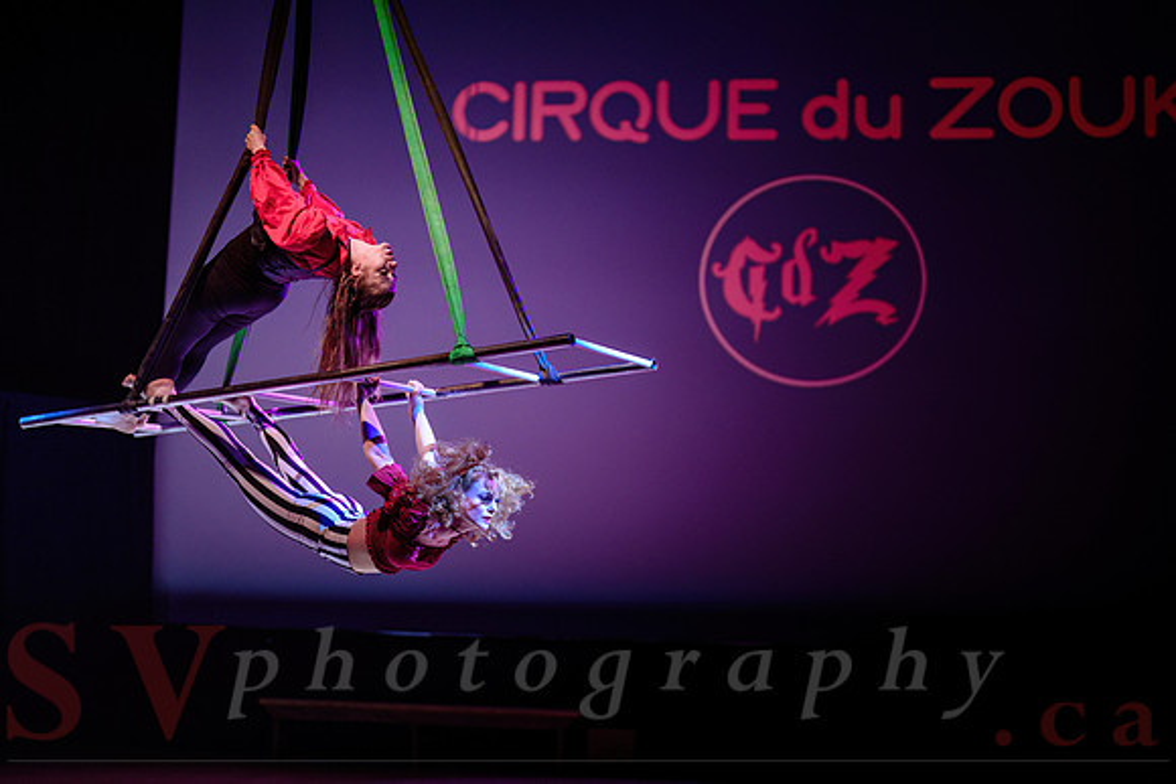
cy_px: 410
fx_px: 1746
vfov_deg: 25.3
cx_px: 554
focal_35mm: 53
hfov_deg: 37.2
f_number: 1.2
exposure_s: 1/320
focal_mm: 50
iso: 800
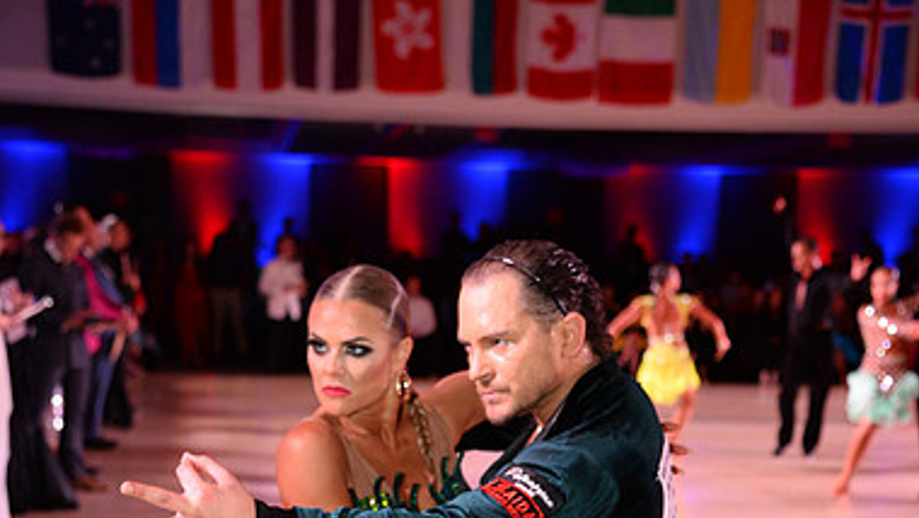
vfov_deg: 11.9
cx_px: 456
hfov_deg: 21.6
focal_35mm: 99
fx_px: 2413
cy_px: 661
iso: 2500
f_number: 4.5
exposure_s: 1/250
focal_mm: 62
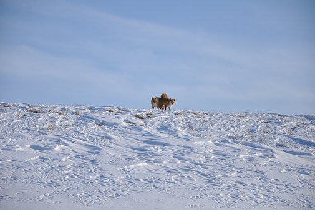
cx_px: 157
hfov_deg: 12.9
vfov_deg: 8.6
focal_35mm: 160
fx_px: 1396
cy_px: 105
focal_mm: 105
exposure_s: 1/2500
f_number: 5.6
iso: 400
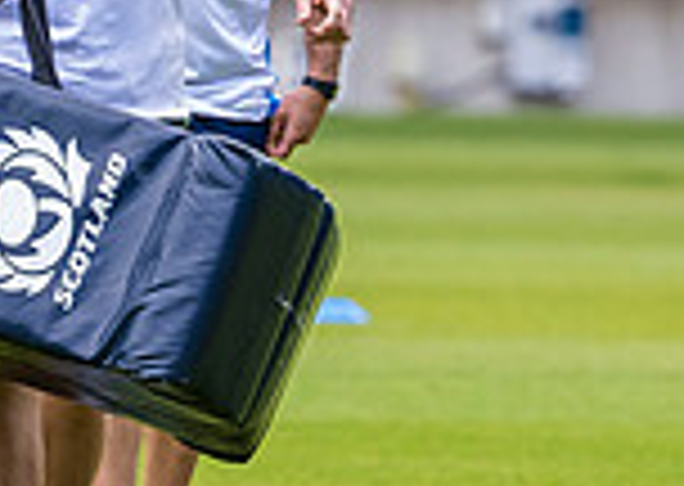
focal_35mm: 1091
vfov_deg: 1.3
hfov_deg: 1.9
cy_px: 149
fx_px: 21156
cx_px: 87
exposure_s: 1/1250
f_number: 3.2
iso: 800
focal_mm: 200
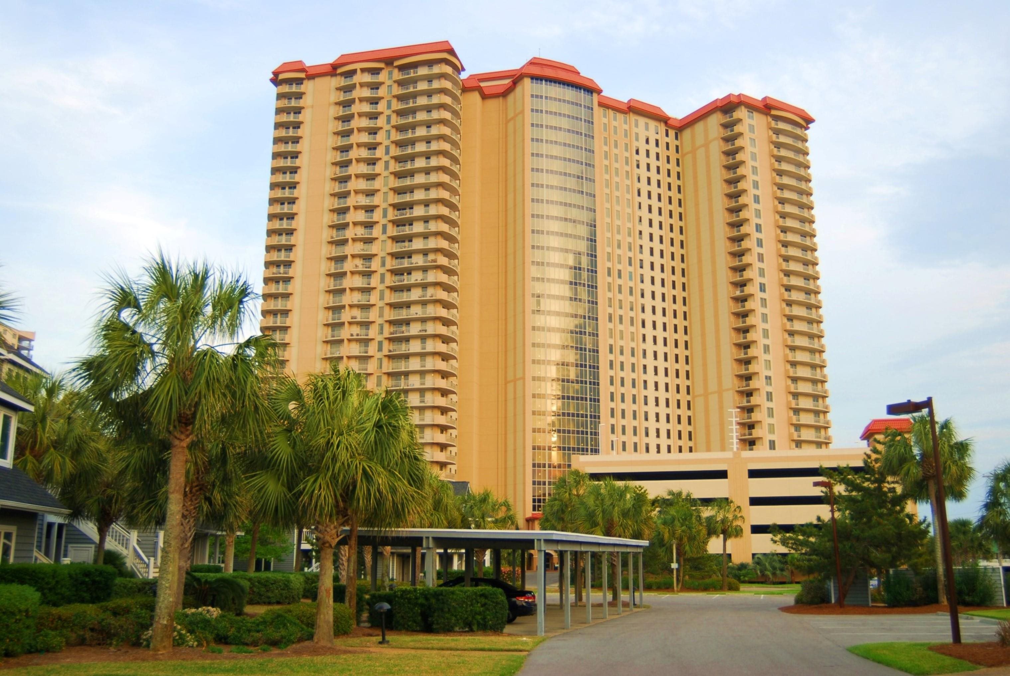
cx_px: 505
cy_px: 338
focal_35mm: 34
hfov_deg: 55.0
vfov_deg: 38.5
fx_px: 969
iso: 100
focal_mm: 23
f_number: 4
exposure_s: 1/100
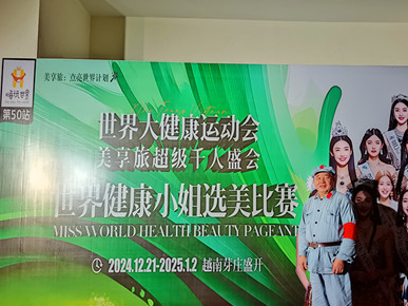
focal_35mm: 31
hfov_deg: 57.6
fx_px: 365
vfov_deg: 45.2
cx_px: 256
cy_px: 184
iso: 636
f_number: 1.75
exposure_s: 1/50
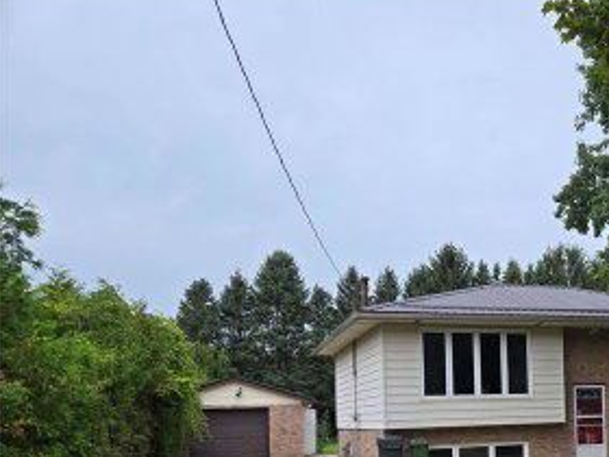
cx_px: 555
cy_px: 398
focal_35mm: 42
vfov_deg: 32.9
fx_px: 739
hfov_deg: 41.1
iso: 25
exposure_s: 1/180
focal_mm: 5.4
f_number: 1.8
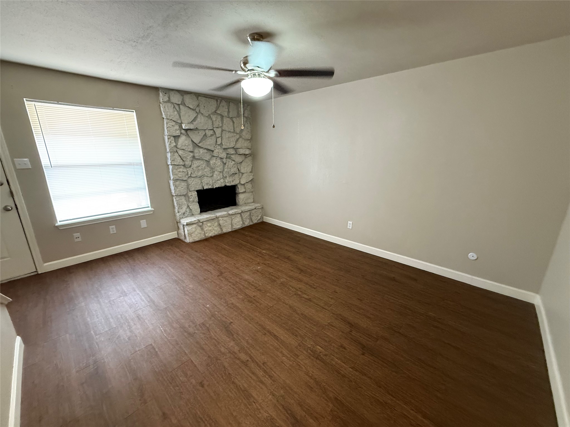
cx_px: 285
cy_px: 214
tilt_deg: -13.4
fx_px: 231
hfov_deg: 102.1
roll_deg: +0.2
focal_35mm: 14
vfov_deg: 85.7
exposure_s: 1/60
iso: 640
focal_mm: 2.22
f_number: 2.2
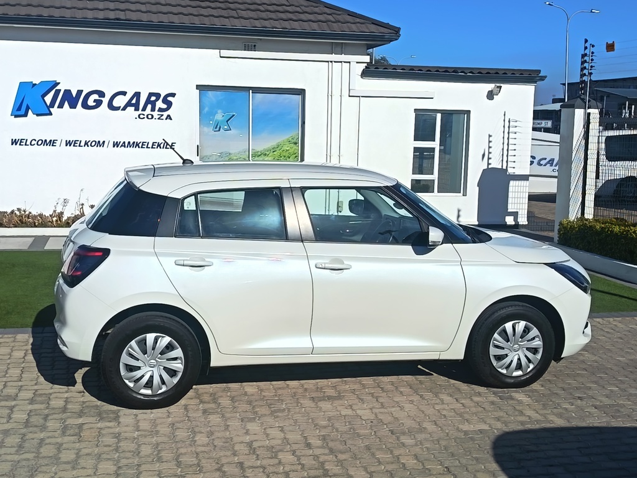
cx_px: 318
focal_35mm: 48
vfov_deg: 30.3
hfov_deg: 39.7
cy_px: 239
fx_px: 883
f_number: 1.75
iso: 107
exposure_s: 1/2049
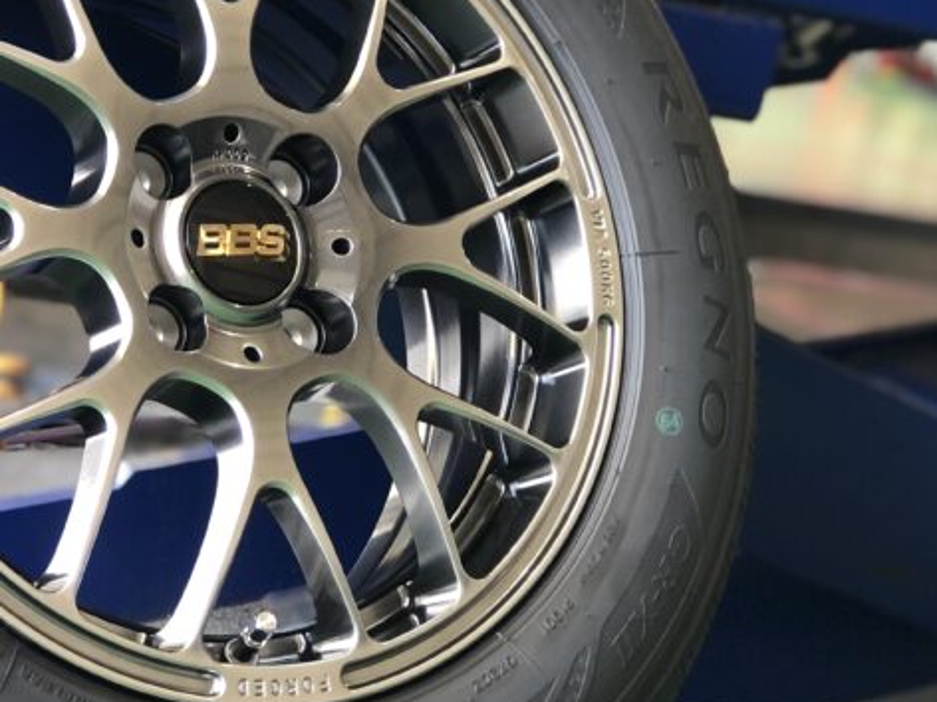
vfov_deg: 15.9
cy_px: 252
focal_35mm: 93
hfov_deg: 21.0
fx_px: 2517
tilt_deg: -11.6
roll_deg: -14.1
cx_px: 288
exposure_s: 1/30
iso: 100
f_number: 2.8
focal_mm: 6.6
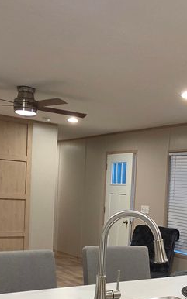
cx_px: 185
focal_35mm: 50
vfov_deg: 39.4
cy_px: 218
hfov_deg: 24.7
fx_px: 408
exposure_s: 1/120
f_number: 1.9
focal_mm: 2.2
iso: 250
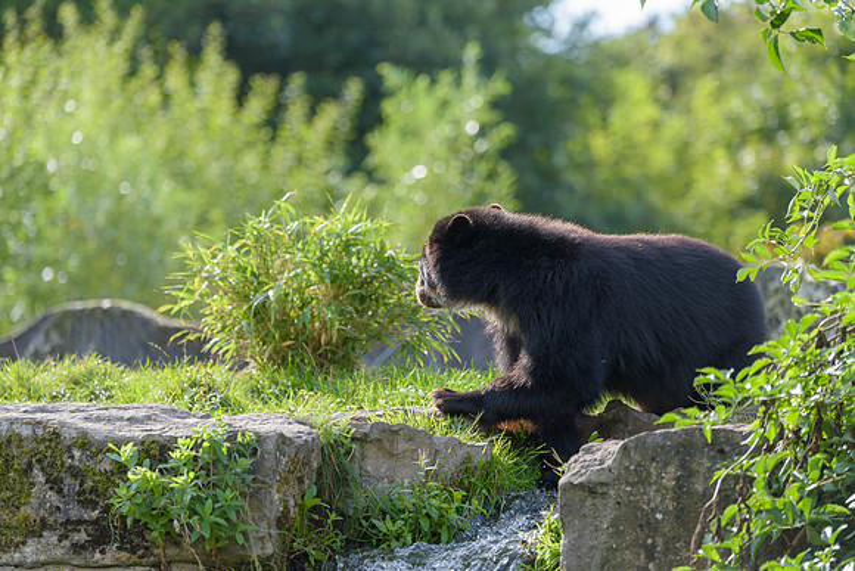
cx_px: 428
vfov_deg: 4.7
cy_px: 286
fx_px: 6889
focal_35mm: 290
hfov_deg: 7.1
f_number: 5.6
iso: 720
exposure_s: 1/800
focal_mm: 290
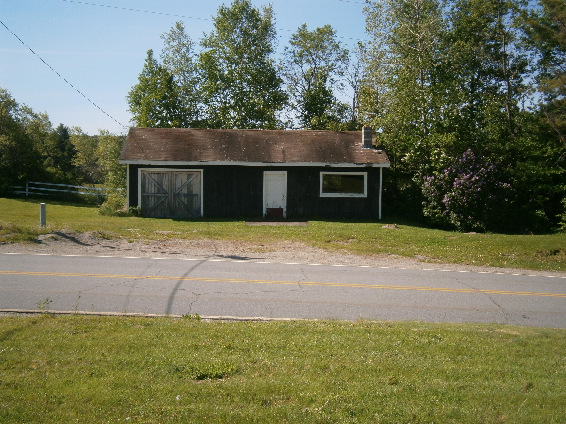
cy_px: 212
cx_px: 283
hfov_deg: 40.4
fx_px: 768
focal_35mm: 47
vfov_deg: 30.9
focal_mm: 8.3
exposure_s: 1/1000
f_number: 3.4
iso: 80
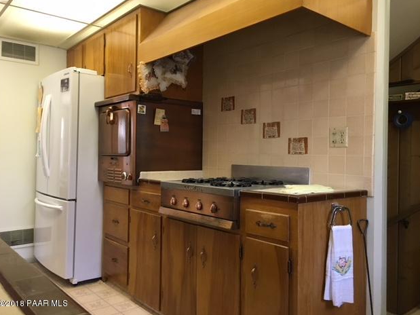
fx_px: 364
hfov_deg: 60.0
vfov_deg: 46.8
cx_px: 212
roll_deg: -2.2
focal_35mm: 30
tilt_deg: -1.1
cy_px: 154
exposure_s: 1/30
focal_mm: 4.15
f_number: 2.2
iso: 125
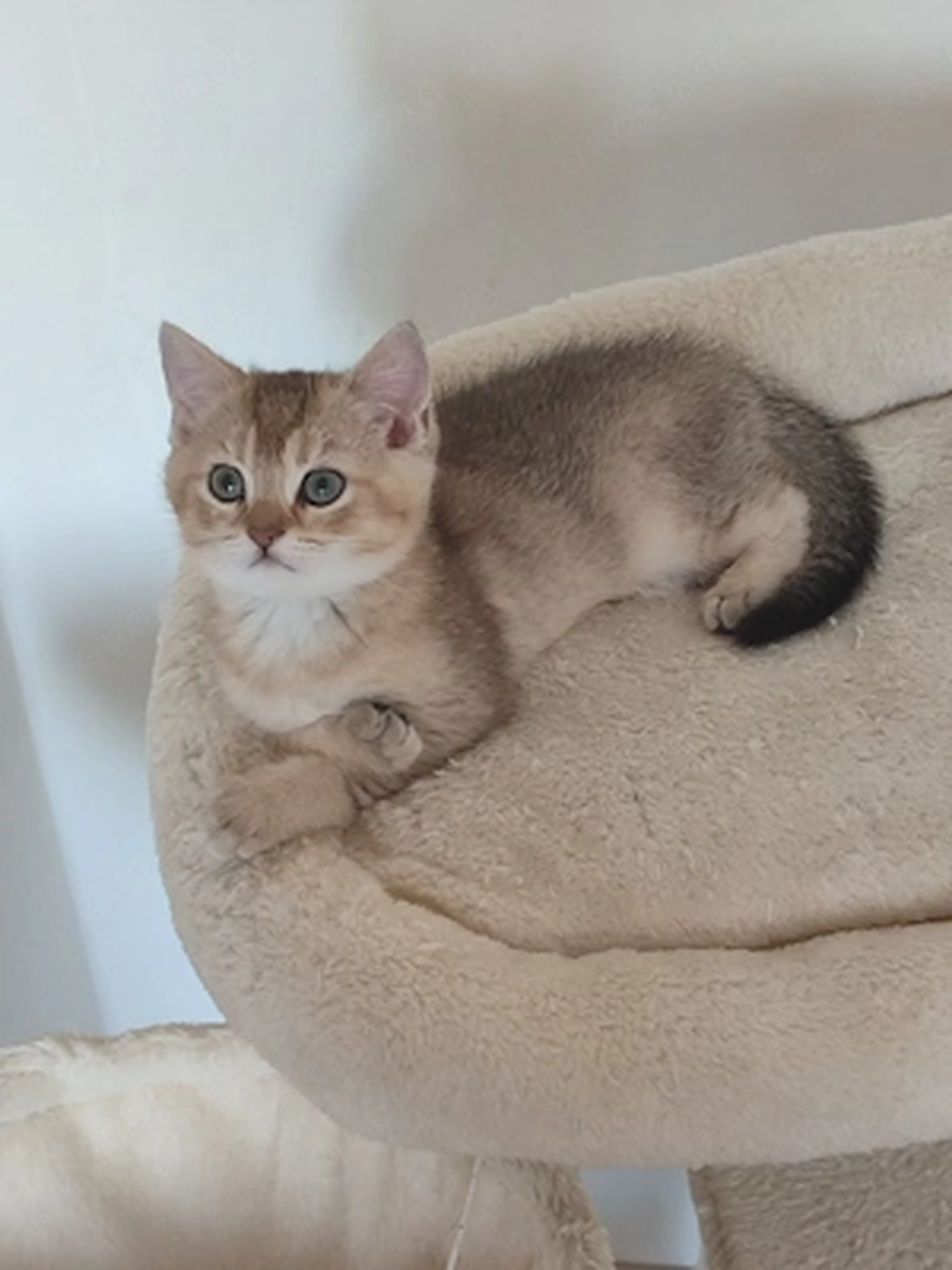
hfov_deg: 54.9
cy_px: 635
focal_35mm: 25
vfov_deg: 69.4
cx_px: 476
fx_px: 917
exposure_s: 1/50
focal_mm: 5.95
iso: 627
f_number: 1.89
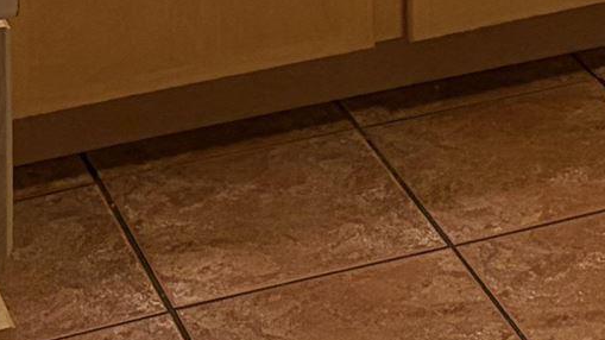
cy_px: -898
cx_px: 748
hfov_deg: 12.3
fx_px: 2742
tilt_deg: -4.9
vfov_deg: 6.2
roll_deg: +0.0
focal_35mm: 171
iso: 200
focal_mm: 5.96
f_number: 1.6
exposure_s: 1/60
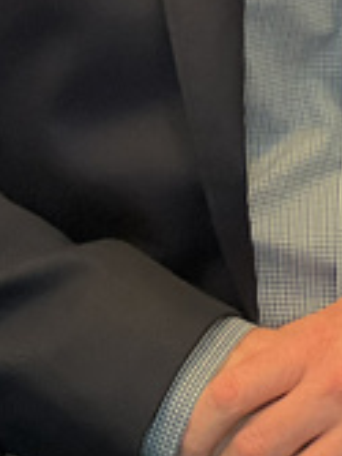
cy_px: -208
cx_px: 282
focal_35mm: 236
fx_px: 3113
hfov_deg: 6.3
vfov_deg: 8.2
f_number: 2.8
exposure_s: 1/15
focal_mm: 9
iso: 1000
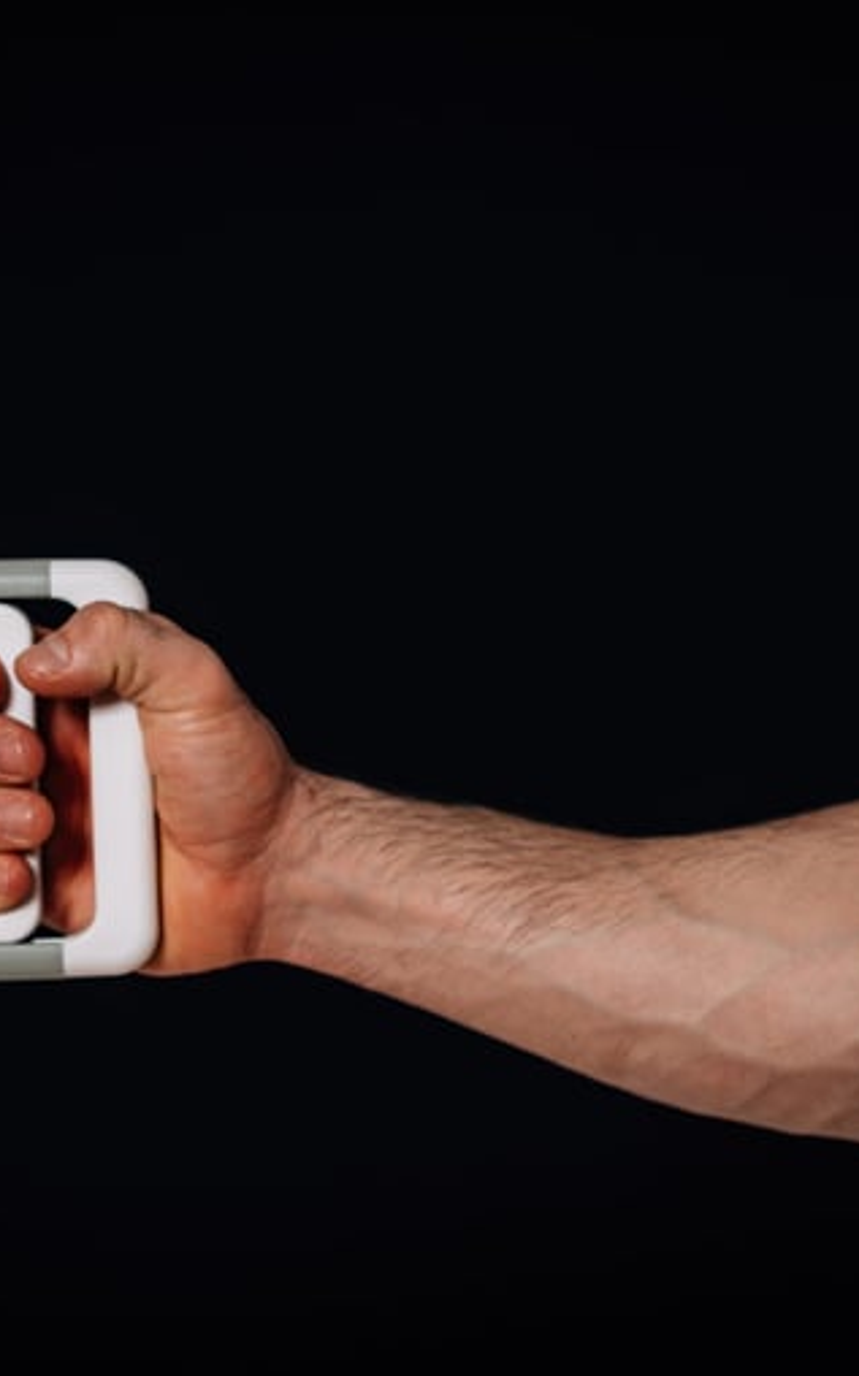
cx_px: 290
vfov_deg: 16.0
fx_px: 4912
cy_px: 688
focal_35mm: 131
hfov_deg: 10.0
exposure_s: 1/160
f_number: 2.5
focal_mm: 85
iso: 100
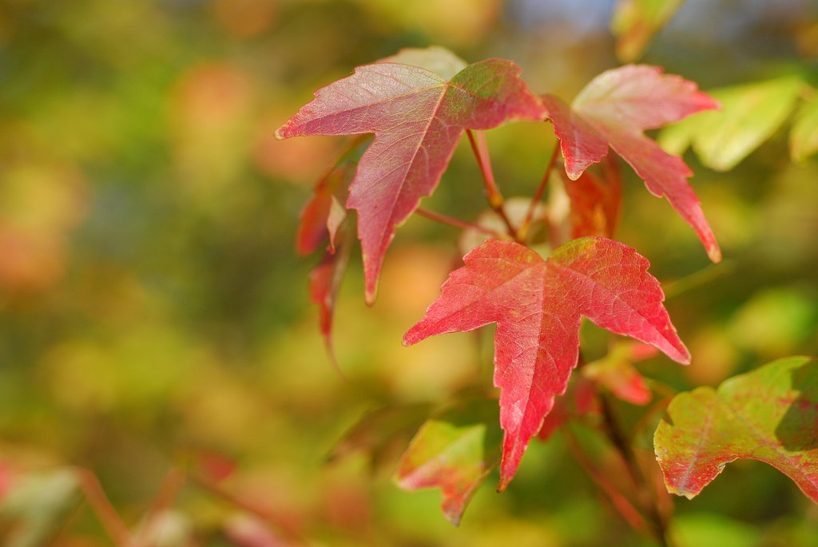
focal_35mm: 90
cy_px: 274
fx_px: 2047
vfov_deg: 15.2
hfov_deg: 22.6
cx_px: 409
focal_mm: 60
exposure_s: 1/1250
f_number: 3.3
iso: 250
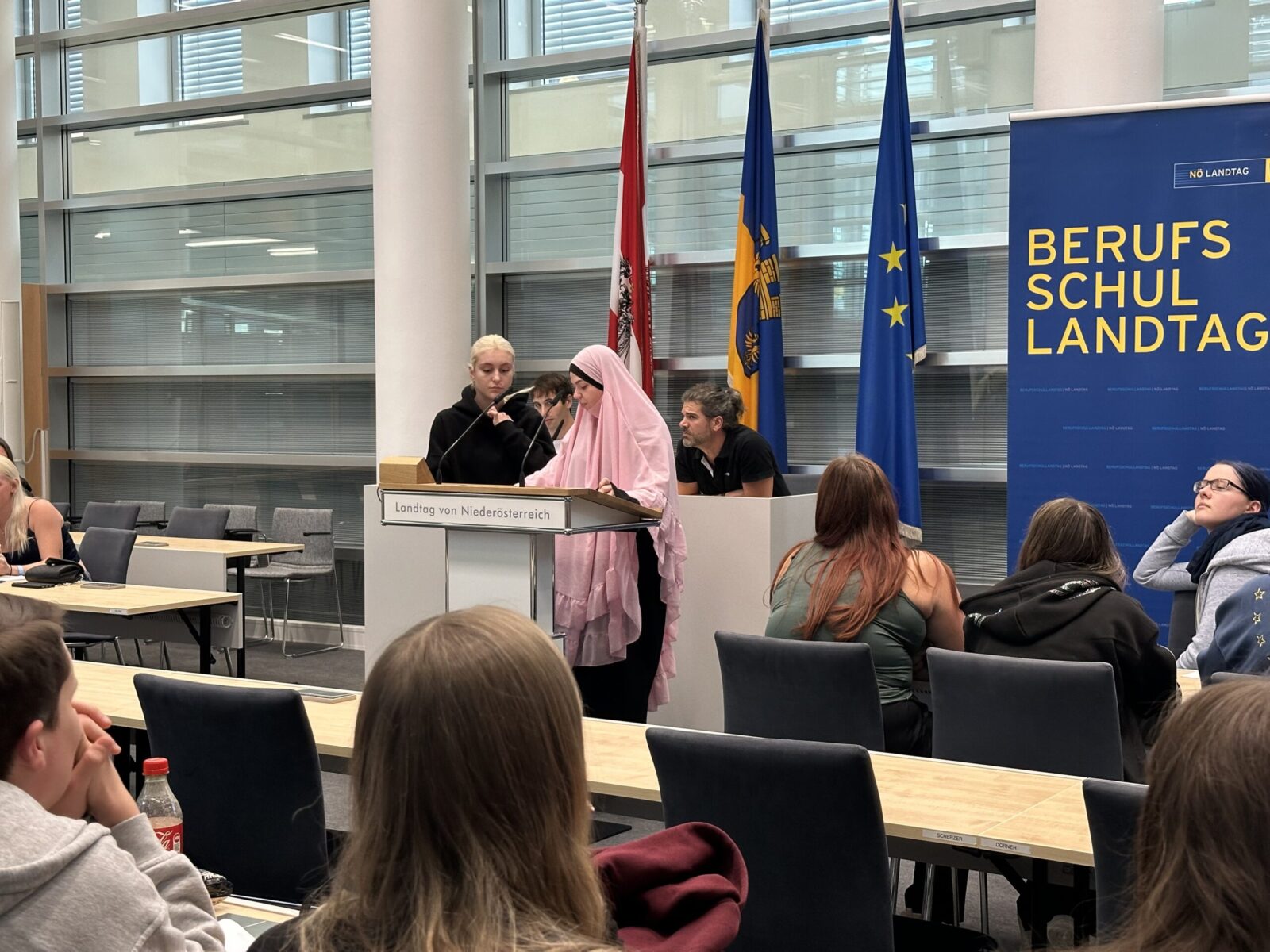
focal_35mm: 48
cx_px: 635
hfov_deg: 39.7
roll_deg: -0.3
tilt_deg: -3.0
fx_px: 1761
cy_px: 476
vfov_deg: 30.3
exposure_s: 1/60
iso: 160
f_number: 1.78
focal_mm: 6.86
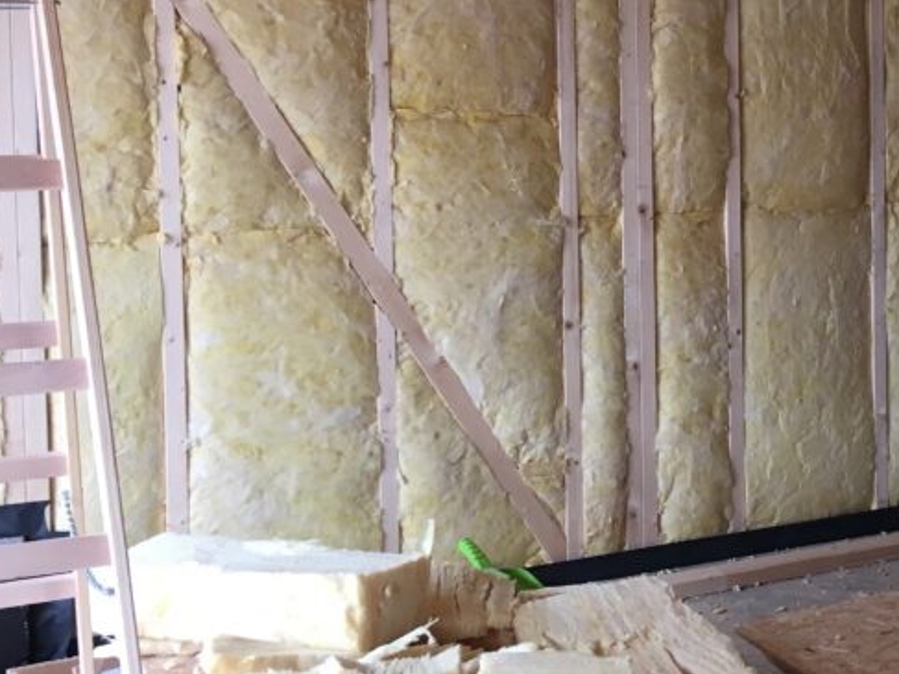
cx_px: 860
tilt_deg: -4.5
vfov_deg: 23.8
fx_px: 1584
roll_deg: +1.1
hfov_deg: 29.9
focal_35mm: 61
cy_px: 192
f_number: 2.2
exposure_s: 1/33
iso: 80
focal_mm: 4.15
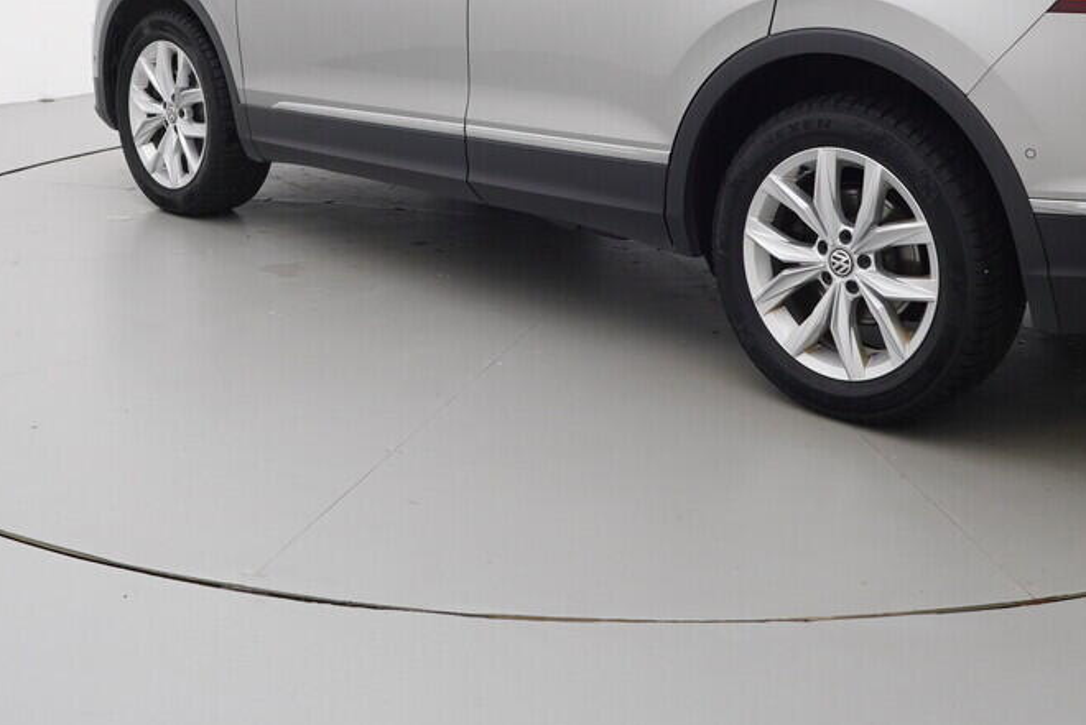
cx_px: 620
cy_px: 66
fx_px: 1482
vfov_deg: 26.5
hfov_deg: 40.2
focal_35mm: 49
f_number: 5
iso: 200
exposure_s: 1/80
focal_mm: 15
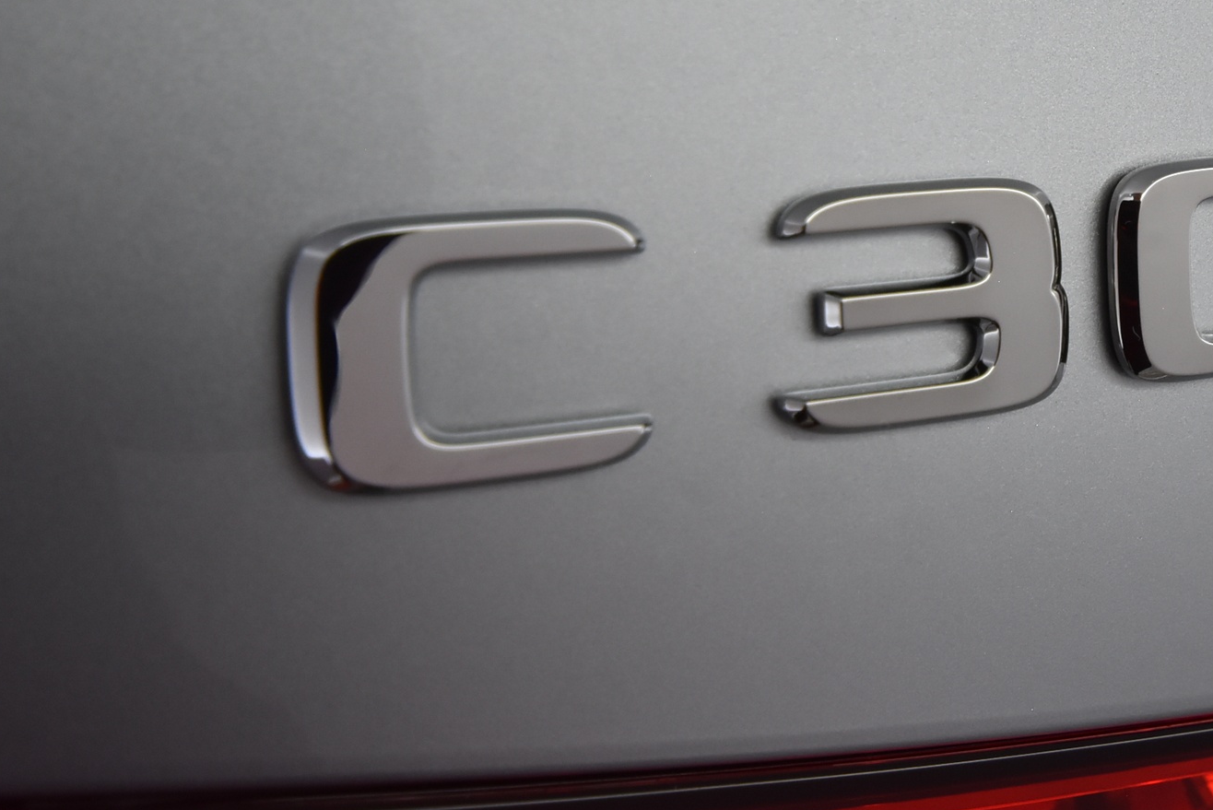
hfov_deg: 33.1
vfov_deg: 23.6
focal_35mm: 57
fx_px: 1922
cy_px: 233
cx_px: 1110
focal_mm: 20
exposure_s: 1/100
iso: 800
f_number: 5.6
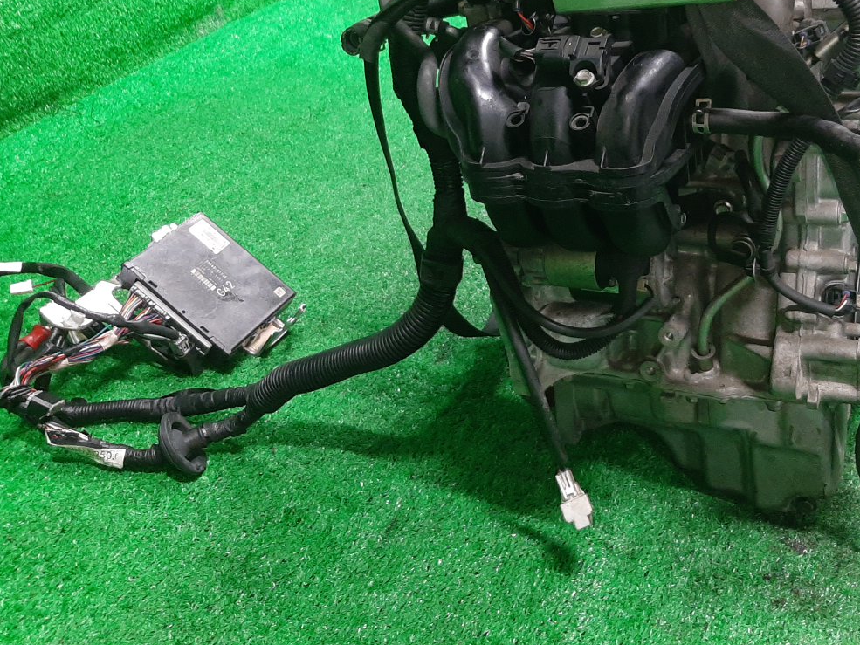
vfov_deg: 37.1
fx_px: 944
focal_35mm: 38
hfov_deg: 48.3
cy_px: 193
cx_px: 559
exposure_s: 1/50
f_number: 1.7
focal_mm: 3.93
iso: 237
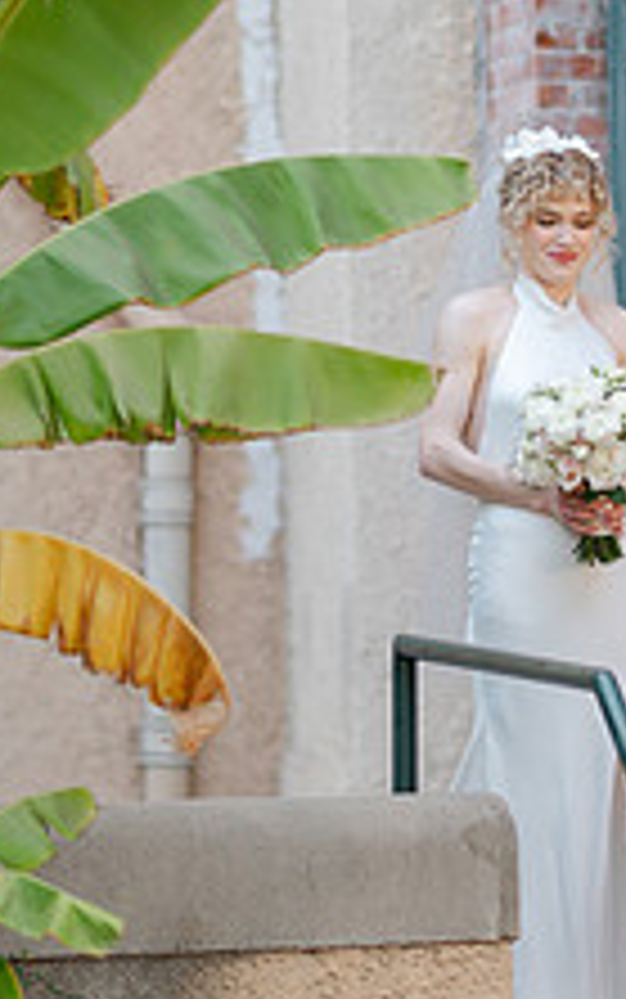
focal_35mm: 279
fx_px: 7606
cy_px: 243
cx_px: 590
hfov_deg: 4.7
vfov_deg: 7.5
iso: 100
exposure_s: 1/800
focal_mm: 105
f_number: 1.4
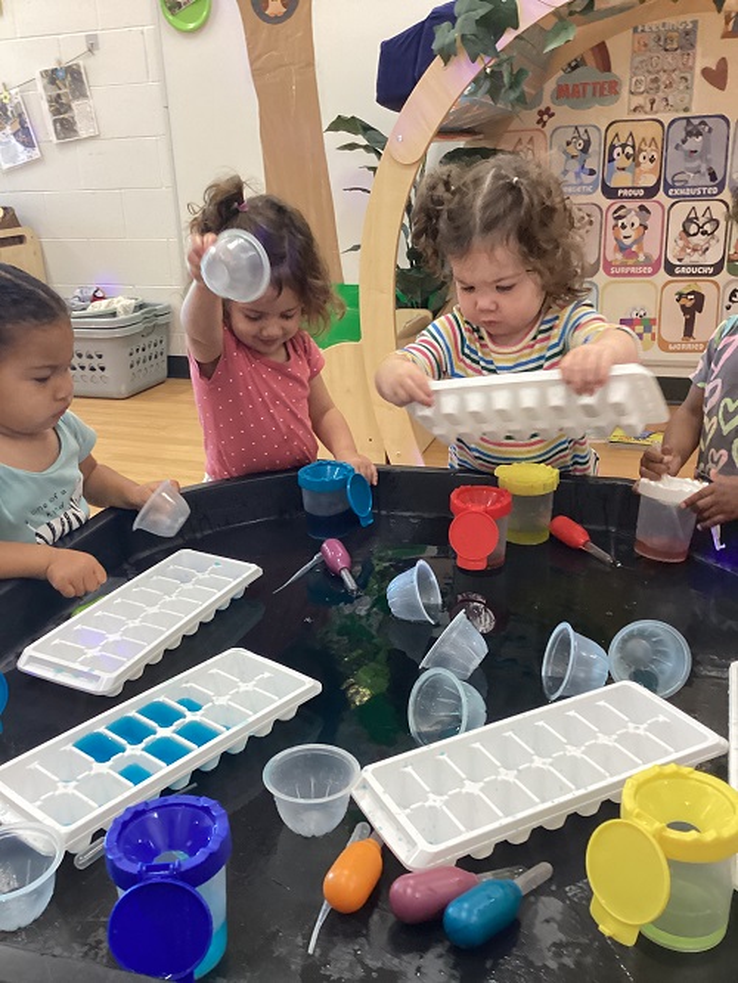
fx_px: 881
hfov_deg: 45.5
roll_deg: +2.5
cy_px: 492
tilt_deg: -23.6
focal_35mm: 31
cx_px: 369
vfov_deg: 58.3
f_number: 2.4
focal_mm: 3.3
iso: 400
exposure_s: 1/60
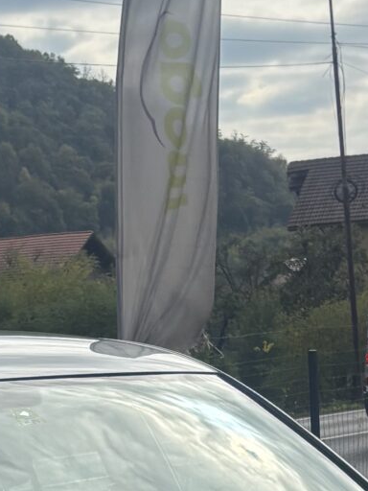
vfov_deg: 14.5
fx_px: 1843
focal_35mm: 130
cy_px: 653
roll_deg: +3.1
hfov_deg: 11.4
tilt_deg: -10.6
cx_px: 94
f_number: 1.6
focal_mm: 5.96
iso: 50
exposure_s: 1/6711
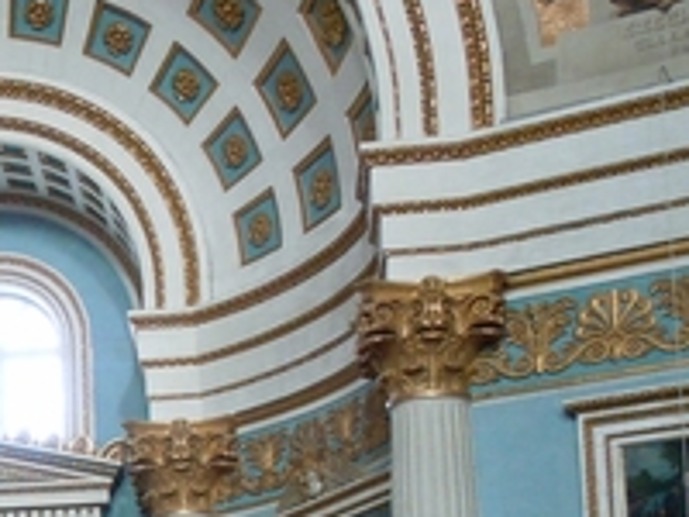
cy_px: 362
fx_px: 1791
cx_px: -110
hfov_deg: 20.5
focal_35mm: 90
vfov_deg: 16.4
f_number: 3.5
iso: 400
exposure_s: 1/25
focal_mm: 5.4
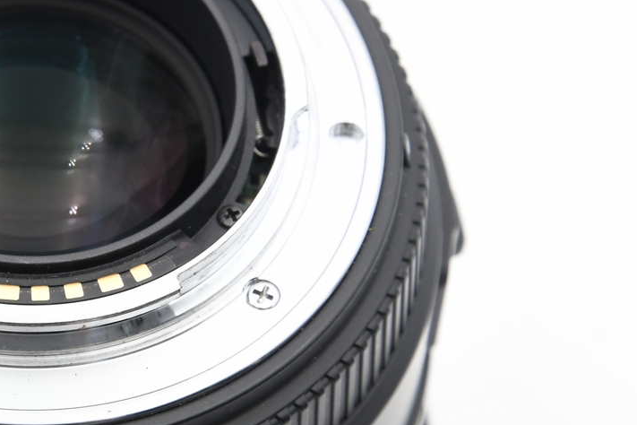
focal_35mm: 253
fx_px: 4476
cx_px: 39
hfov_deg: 8.1
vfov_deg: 5.4
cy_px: 167
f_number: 9
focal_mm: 80
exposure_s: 1/100
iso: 1000
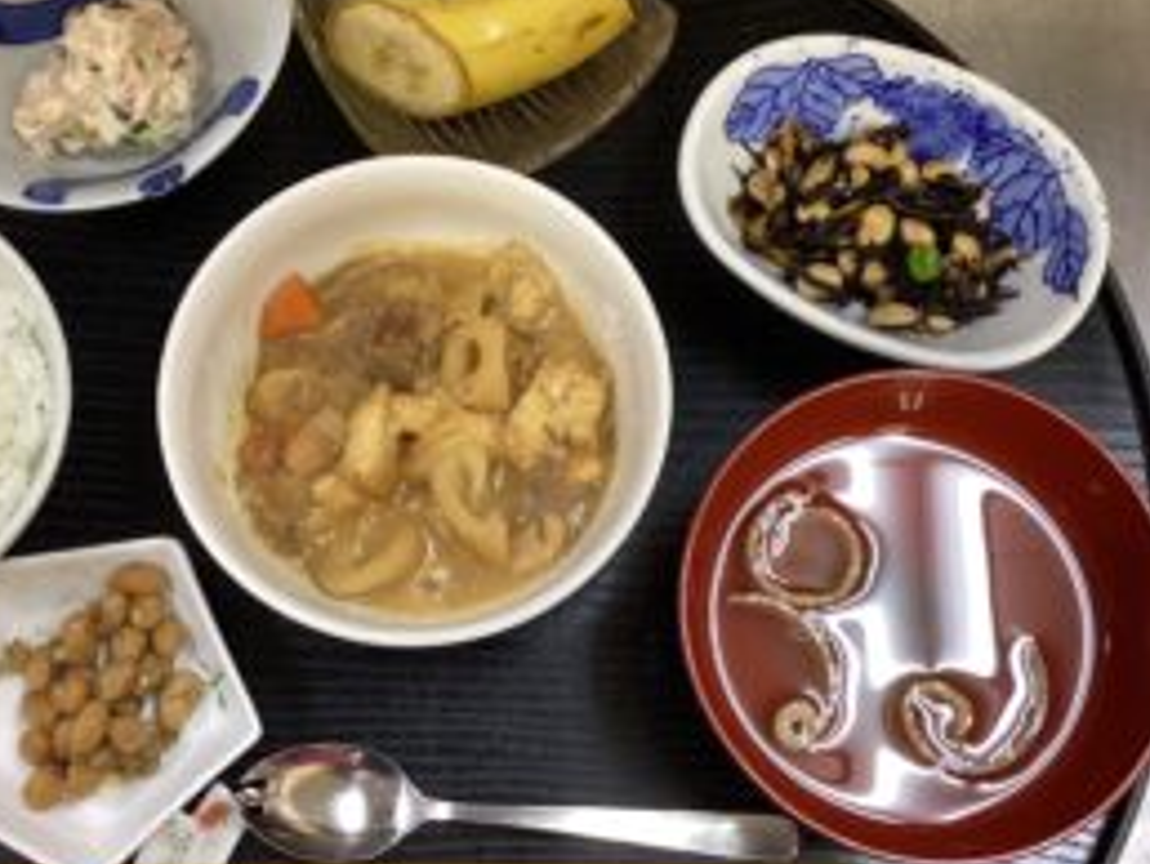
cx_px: 493
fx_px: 1496
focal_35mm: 45
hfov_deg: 41.9
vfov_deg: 32.2
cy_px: 465
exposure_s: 1/60
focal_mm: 3.3
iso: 160
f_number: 2.4
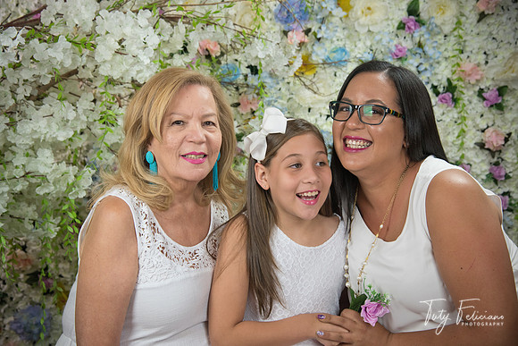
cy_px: 173
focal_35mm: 55
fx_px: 792
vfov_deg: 24.6
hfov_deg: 36.2
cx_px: 259
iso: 1250
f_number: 5
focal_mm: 55
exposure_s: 1/125
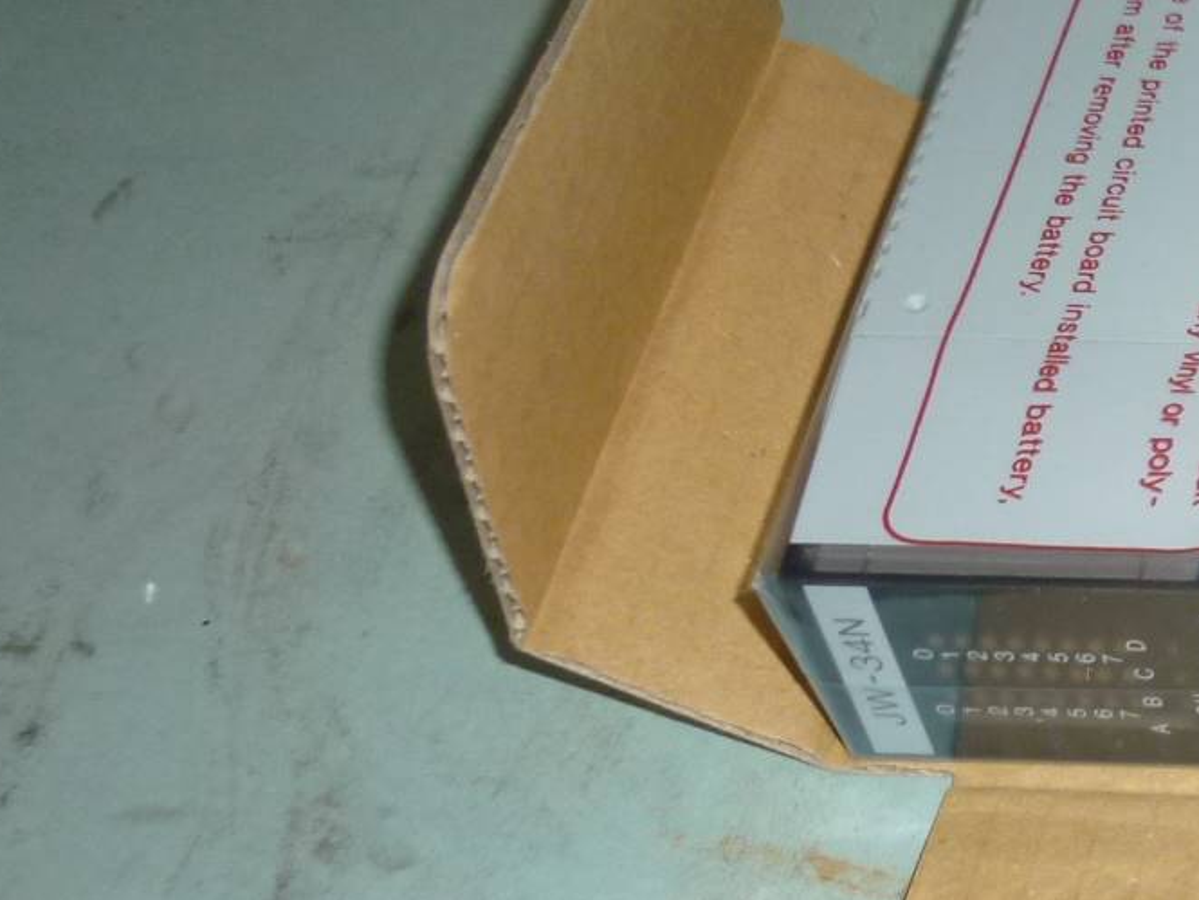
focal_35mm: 77
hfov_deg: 21.7
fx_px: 2668
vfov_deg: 19.1
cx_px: 1733
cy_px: 575
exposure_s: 1/60
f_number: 3.1
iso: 100
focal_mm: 4.5
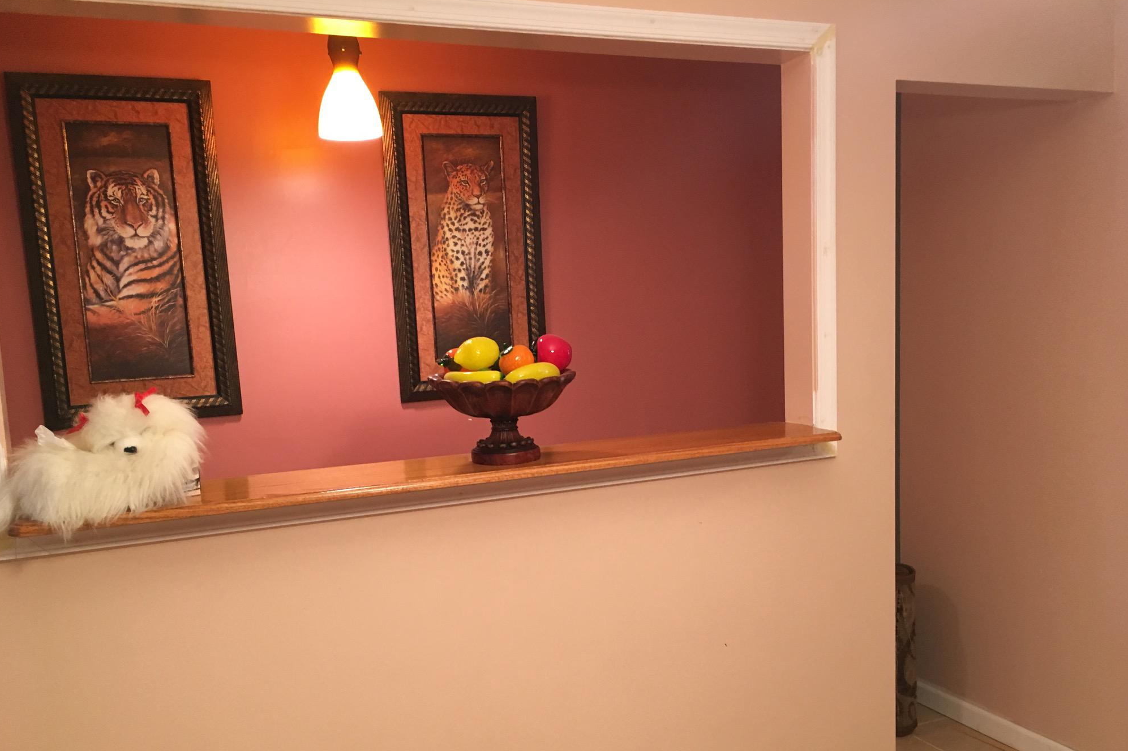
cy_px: 426
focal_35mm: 31
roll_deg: +3.3
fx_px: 971
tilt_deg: -5.4
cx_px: 563
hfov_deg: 60.3
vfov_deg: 42.2
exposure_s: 1/30
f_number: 2.2
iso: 100
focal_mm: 4.15
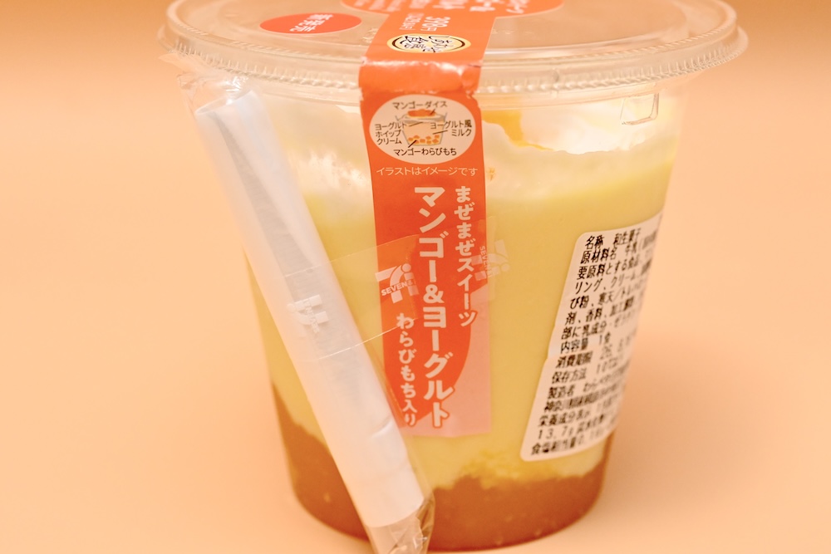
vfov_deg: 22.6
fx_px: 1385
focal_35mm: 60
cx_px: 416
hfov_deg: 33.4
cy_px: 277
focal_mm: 60
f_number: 10
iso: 6400
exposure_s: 1/160
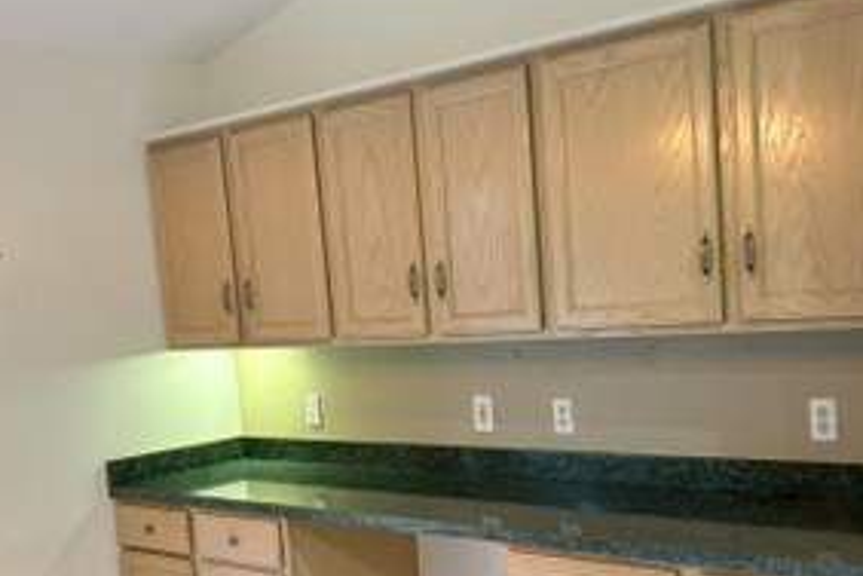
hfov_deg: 42.7
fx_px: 1103
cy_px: 420
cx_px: 410
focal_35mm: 46
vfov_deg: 28.9
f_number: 1.6
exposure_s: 1/40
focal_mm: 5.96
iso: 400
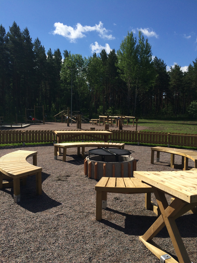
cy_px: 132
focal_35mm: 29
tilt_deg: -5.7
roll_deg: -0.4
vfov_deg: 61.7
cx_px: 98
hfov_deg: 48.2
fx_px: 220
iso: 32
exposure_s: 1/3425
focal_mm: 4.15
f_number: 2.2
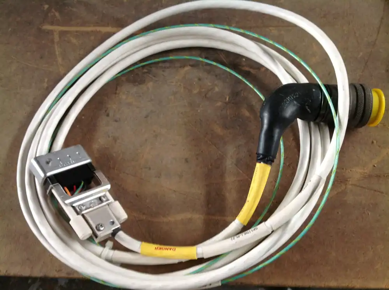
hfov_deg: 52.7
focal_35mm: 35
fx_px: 393
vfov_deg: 40.6
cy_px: 145
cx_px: 194
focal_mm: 4.28
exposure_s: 1/15
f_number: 2.4
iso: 80
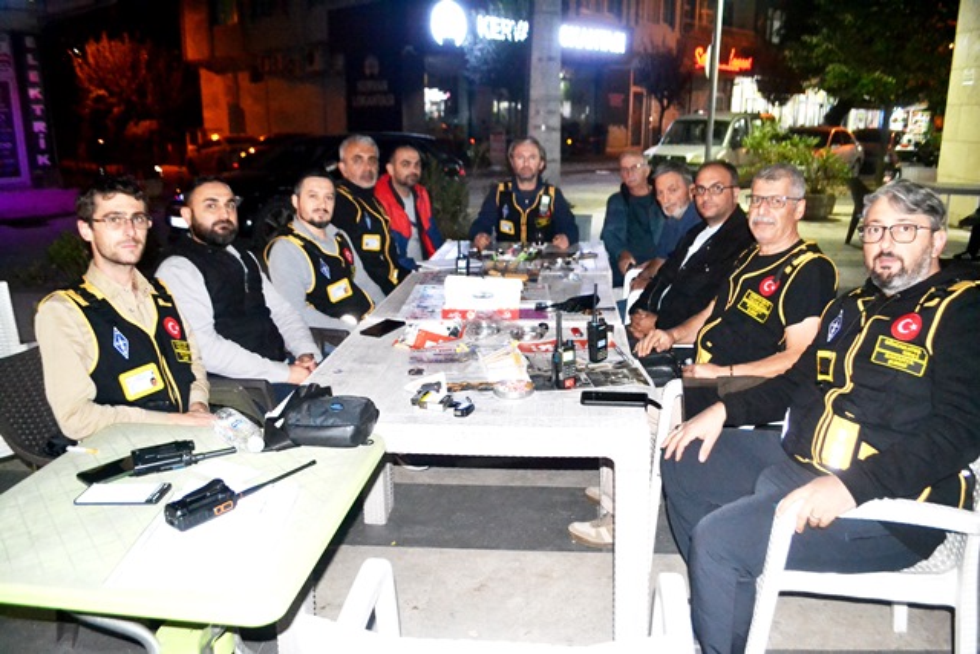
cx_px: 490
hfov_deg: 67.4
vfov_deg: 48.0
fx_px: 735
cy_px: 327
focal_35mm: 27
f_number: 3.5
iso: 3200
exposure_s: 1/60
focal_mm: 18
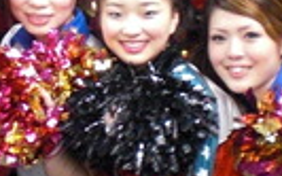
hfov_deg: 16.0
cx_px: -30
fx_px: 976
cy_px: -18
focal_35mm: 127
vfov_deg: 10.2
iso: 800
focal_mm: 6.3
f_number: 3.1
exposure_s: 1/25
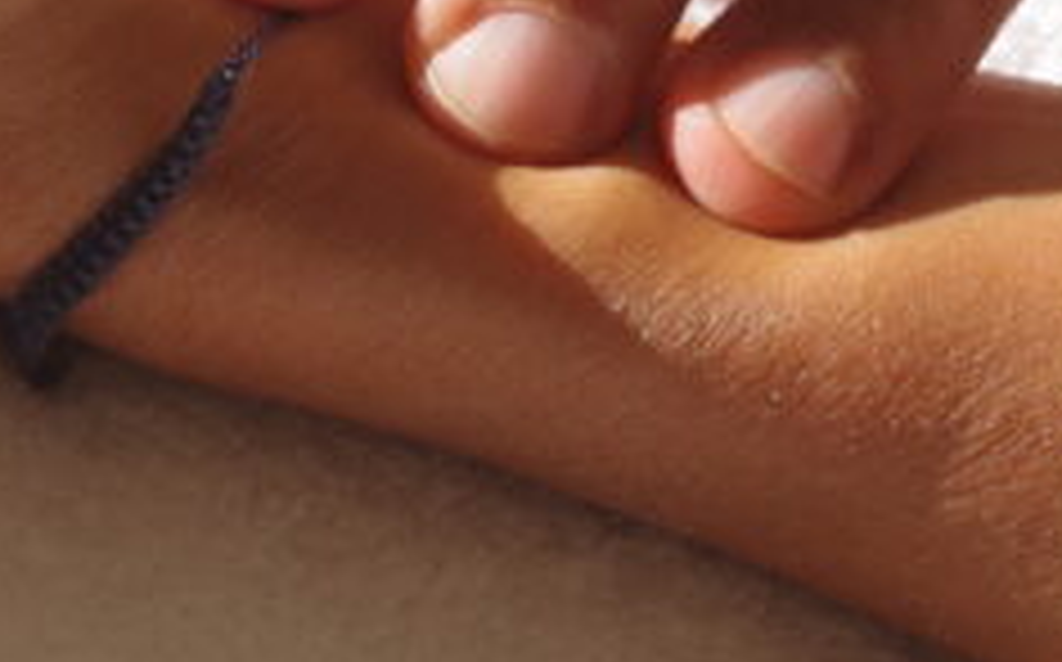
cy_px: -61
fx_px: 5378
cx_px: -27
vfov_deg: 7.0
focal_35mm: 186
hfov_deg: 11.2
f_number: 8
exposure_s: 1/250
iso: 200
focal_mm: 28
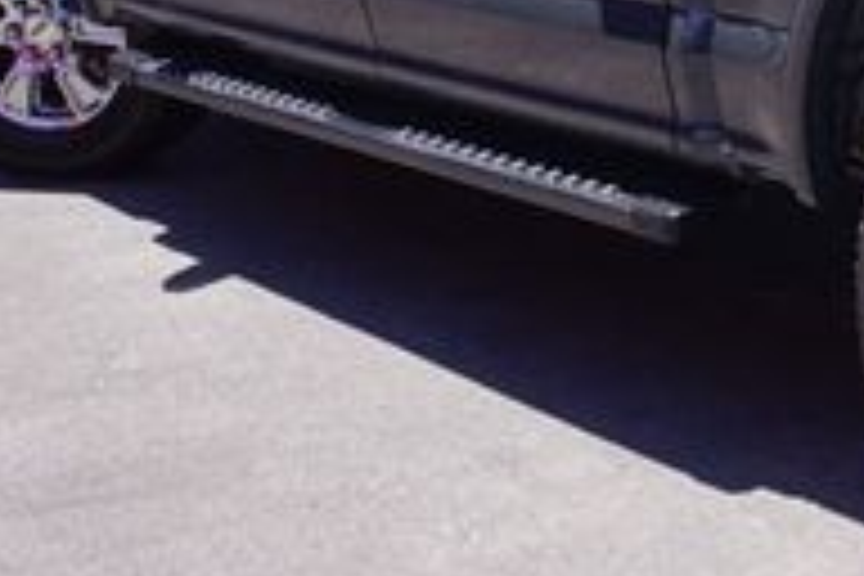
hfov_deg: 18.8
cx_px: 1148
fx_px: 2400
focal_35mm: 100
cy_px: -76
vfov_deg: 13.4
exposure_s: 1/80
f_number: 9
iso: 100
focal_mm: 20
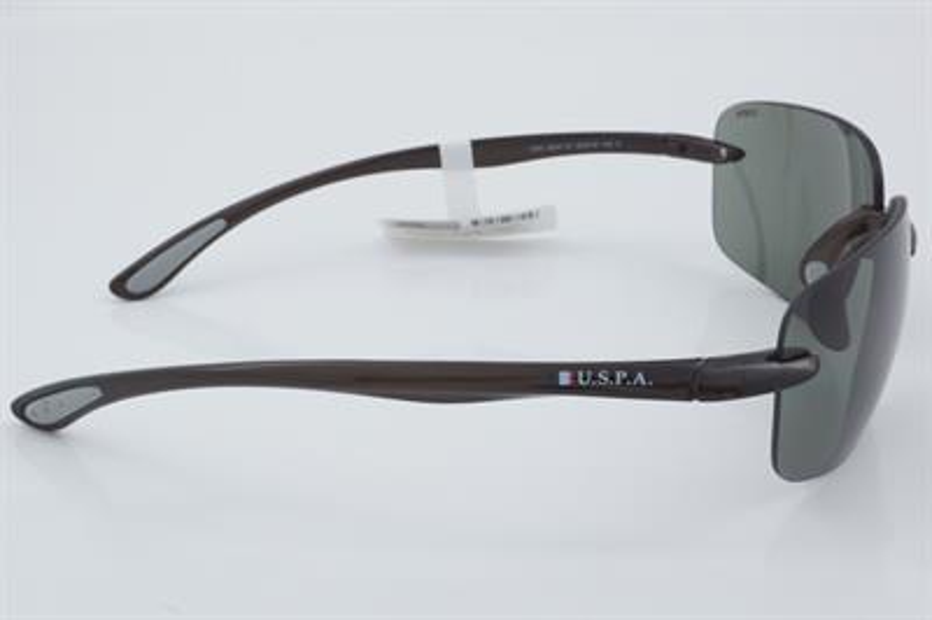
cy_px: 310
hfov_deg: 27.0
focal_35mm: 75
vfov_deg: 18.2
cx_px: 466
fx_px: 1940
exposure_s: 1/4
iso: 100
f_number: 32
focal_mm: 50
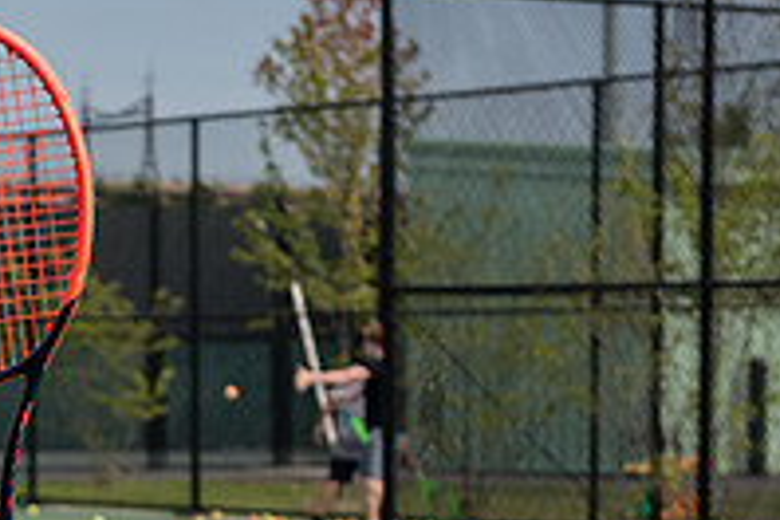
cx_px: -79
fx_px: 3813
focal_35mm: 176
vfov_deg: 7.7
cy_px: 581
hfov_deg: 11.5
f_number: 4.5
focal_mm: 60
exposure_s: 1/2500
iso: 320
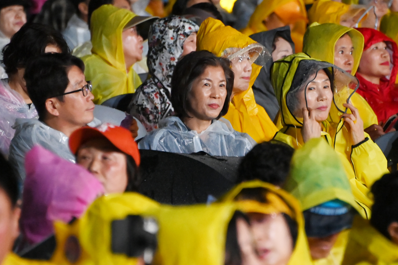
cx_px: 199
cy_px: 132
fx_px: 3316
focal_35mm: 300
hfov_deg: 6.9
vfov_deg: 4.6
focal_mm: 300
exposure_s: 1/125
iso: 8000
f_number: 5.6
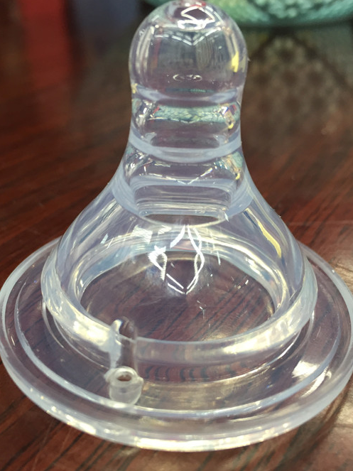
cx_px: 165
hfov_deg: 40.7
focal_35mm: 35
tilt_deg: -34.0
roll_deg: +1.6
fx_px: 476
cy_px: 242
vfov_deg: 52.6
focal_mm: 4.15
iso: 100
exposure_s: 1/33
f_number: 2.2
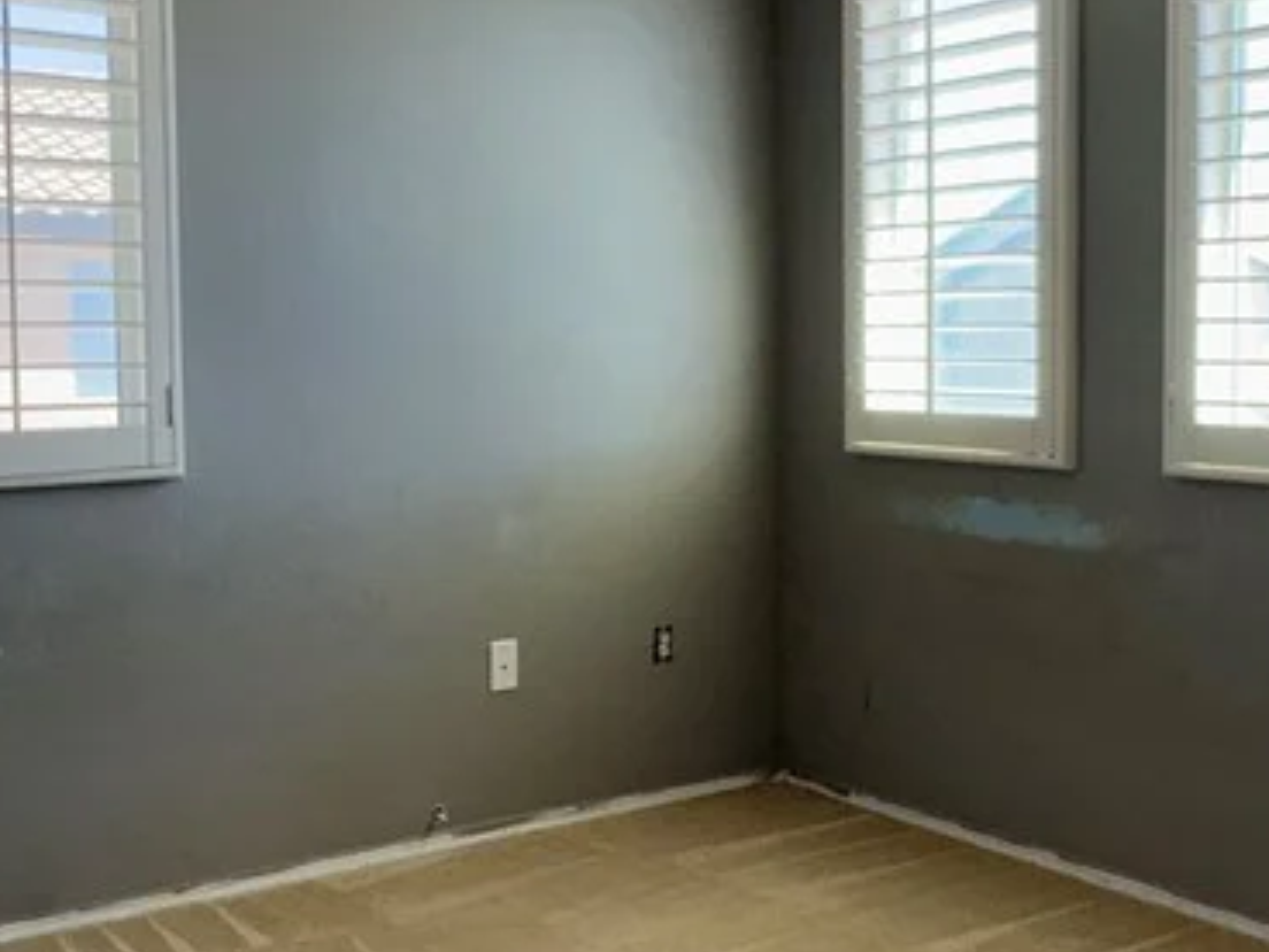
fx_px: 1430
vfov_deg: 36.7
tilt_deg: -1.8
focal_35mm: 39
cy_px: 383
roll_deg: +0.7
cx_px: 617
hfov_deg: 47.9
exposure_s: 1/128
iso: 40
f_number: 2.2
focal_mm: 2.22
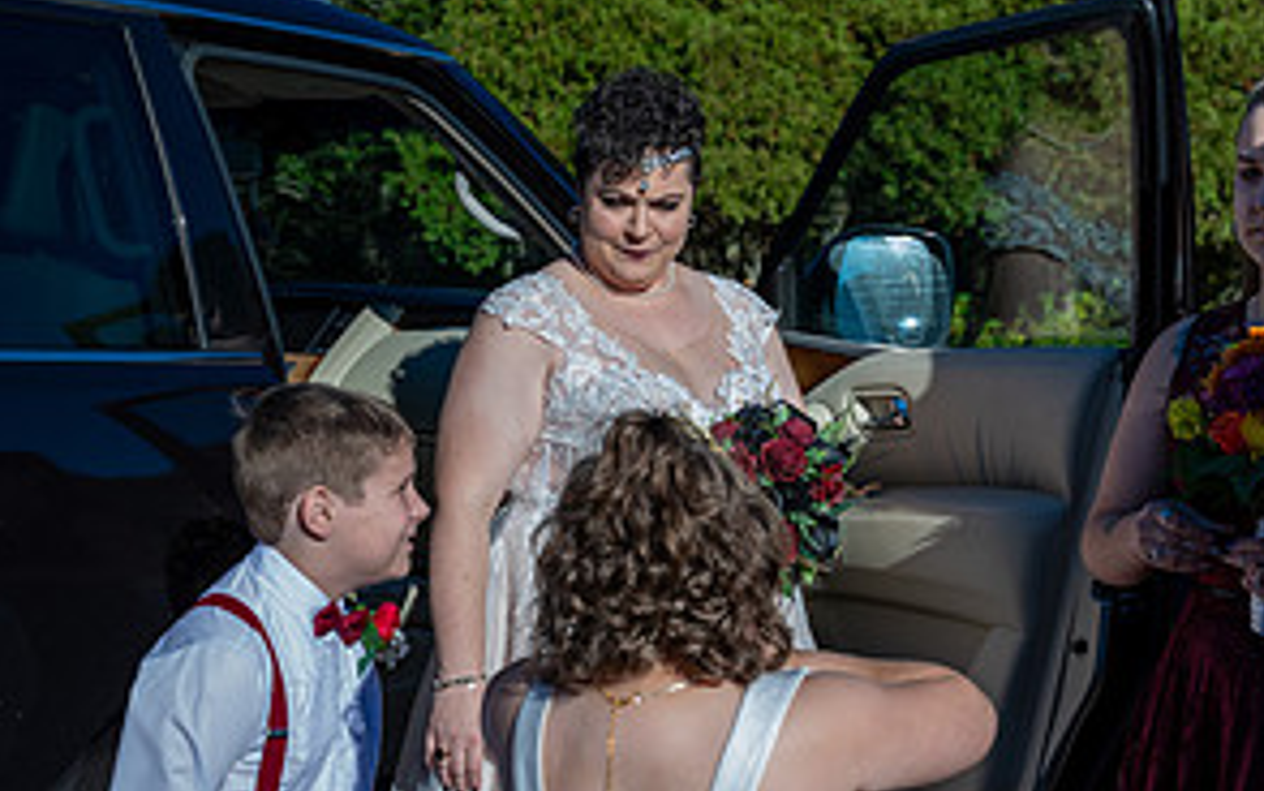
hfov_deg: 30.6
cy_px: 593
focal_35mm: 67
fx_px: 2309
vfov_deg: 19.3
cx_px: 630
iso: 1250
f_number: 4.5
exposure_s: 1/8000
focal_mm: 43
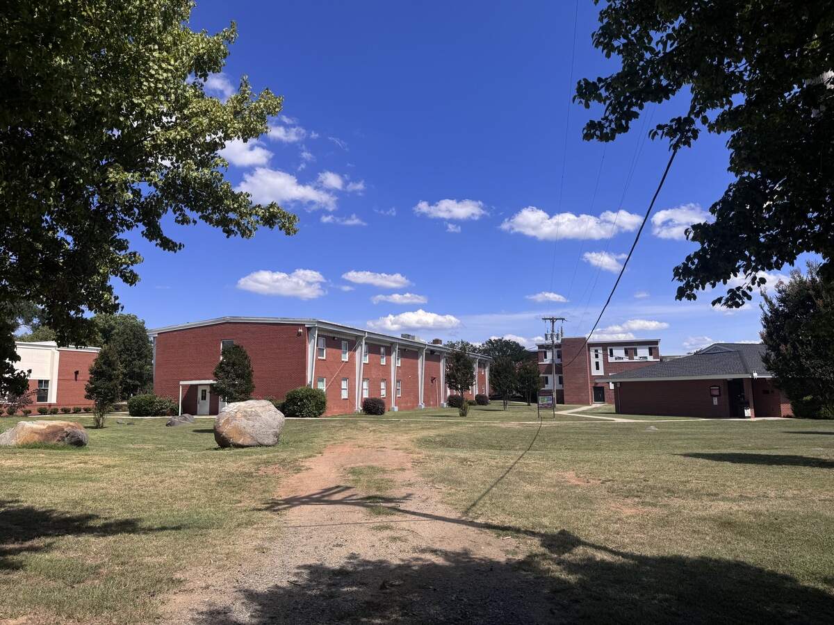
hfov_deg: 71.6
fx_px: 578
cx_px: 417
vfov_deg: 56.8
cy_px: 312
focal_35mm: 24
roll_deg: +1.5
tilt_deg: +6.9
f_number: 1.78
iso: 80
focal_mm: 6.76
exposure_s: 1/5814
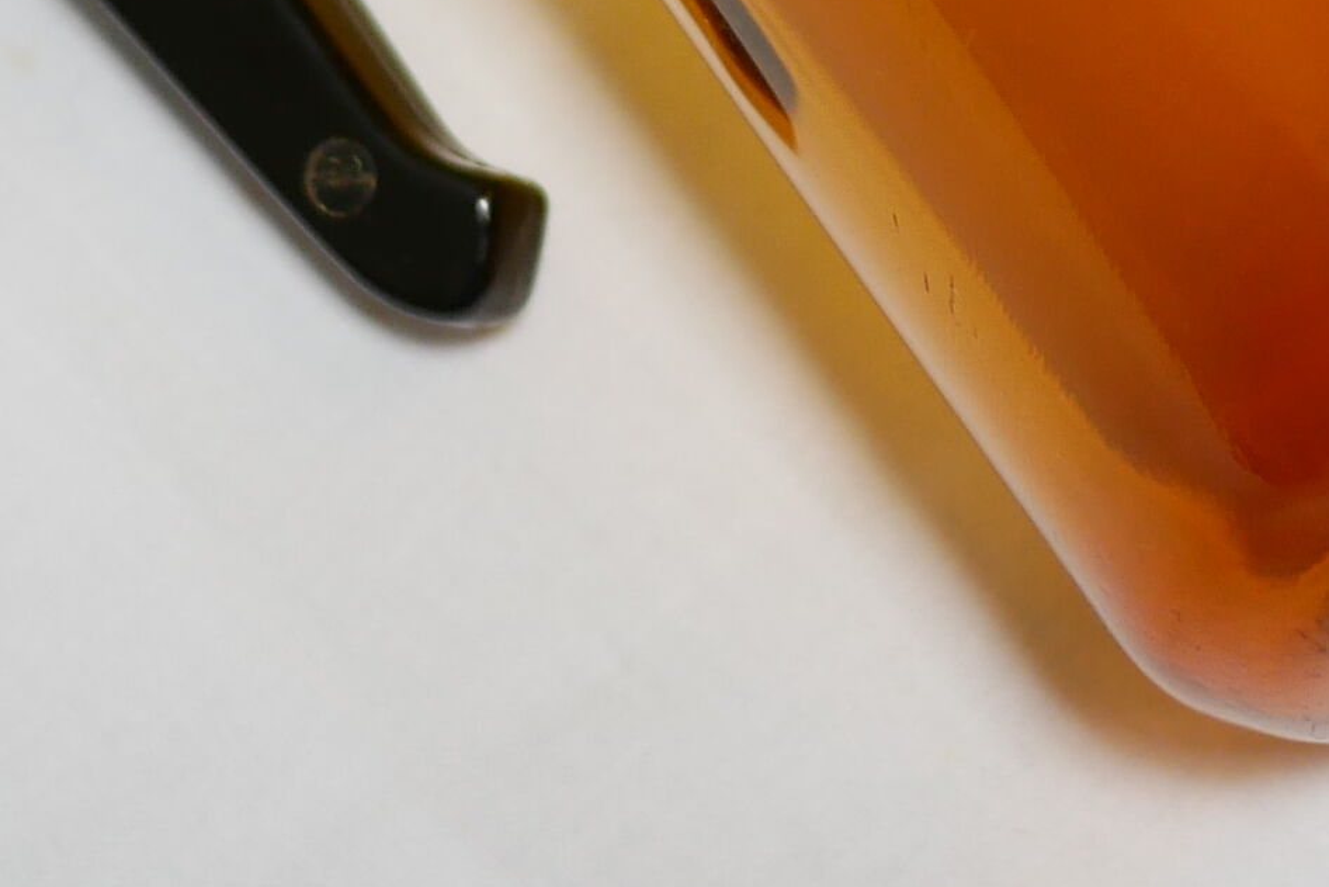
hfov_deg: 10.2
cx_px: 1056
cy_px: -634
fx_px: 7458
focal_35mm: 202
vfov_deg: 6.7
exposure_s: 1/80
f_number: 1.7
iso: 200
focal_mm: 20
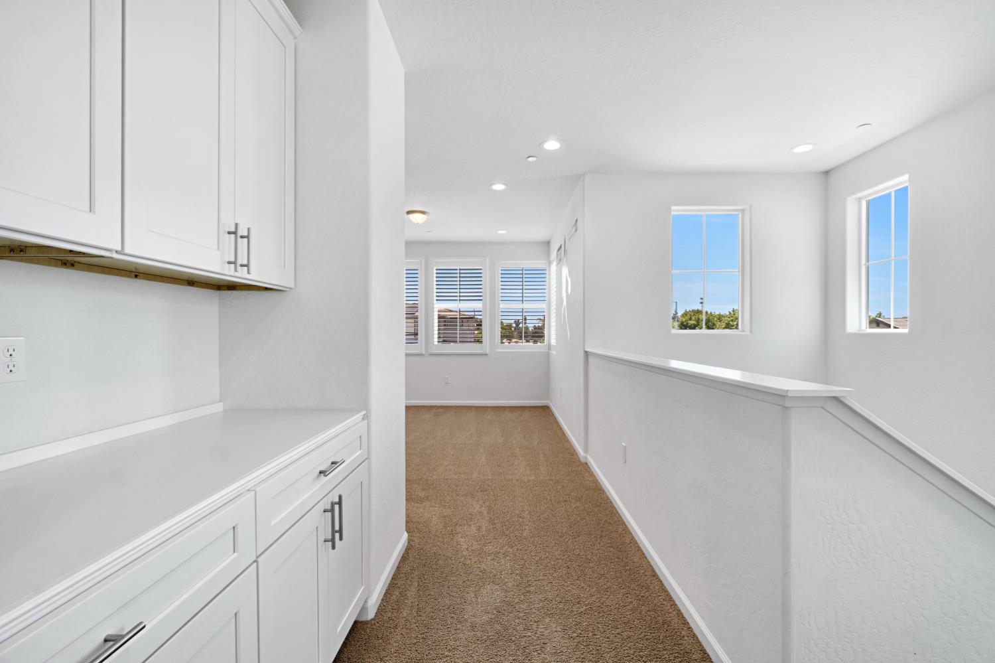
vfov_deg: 77.3
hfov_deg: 100.4
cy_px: 332
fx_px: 414
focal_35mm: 15
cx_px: 498
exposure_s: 1/60
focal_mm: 10
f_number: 8
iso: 320
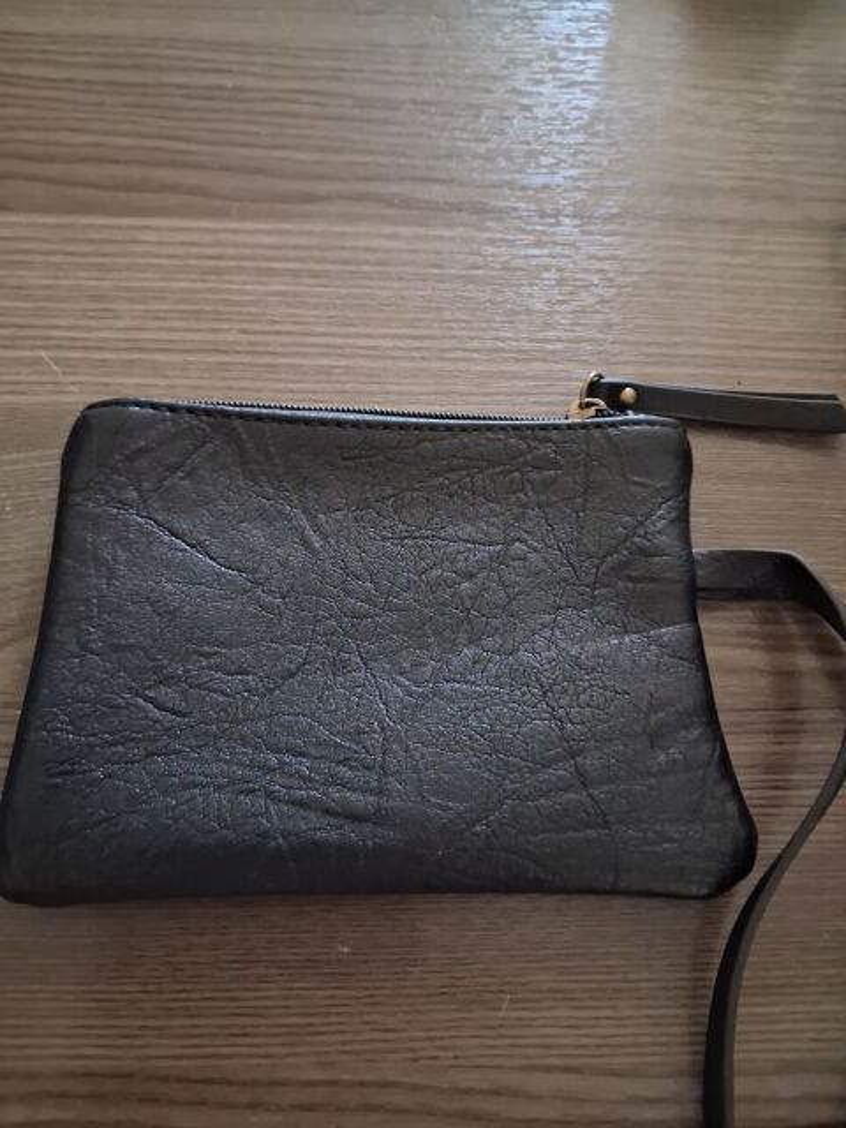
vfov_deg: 65.3
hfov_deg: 51.4
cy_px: 564
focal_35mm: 27
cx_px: 423
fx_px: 880
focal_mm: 4
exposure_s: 1/10
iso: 1600
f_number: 1.8
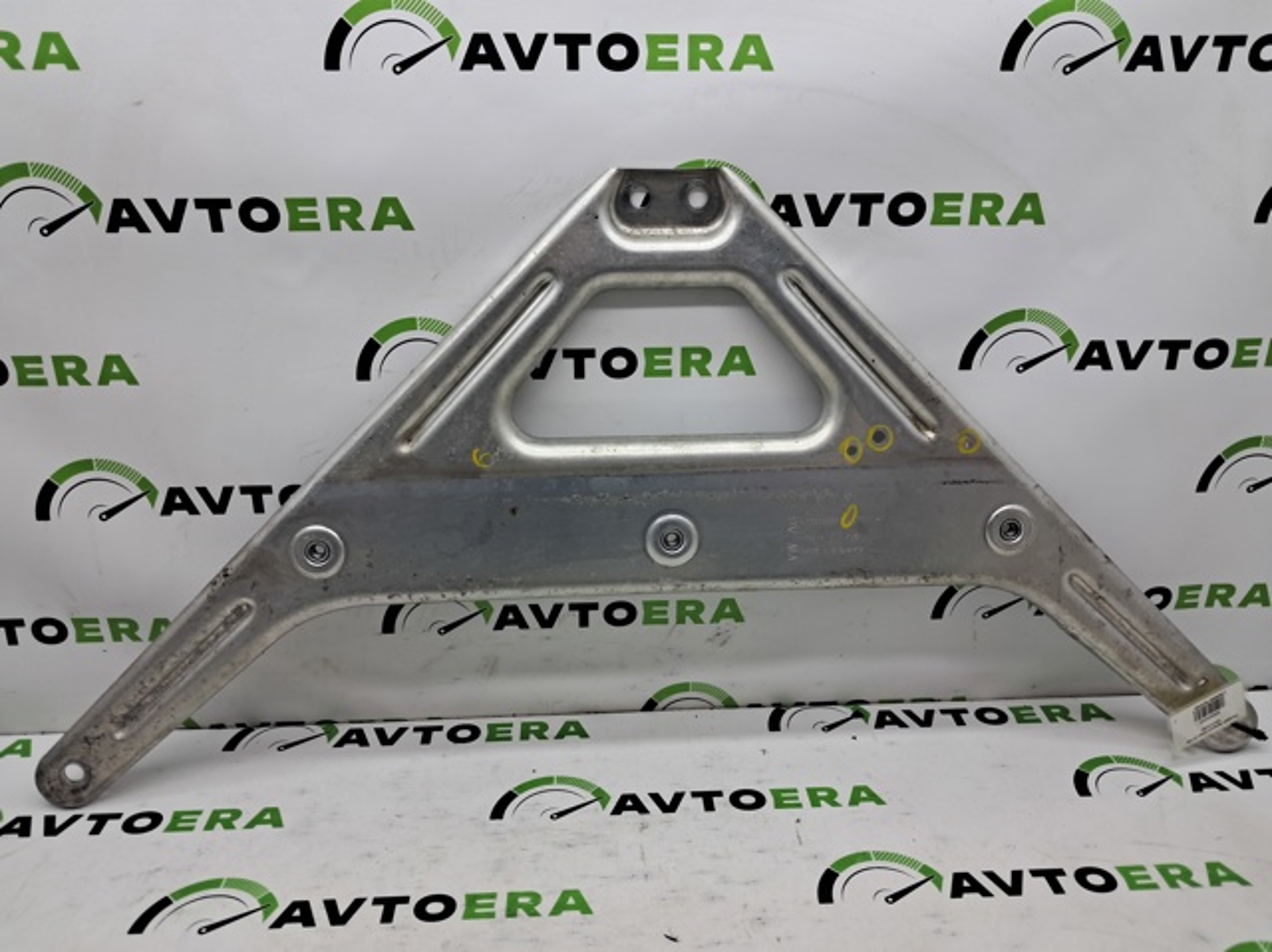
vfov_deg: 51.3
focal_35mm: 27
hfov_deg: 65.4
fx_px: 991
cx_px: 636
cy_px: 476
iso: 50
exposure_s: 1/100
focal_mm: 4
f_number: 1.8
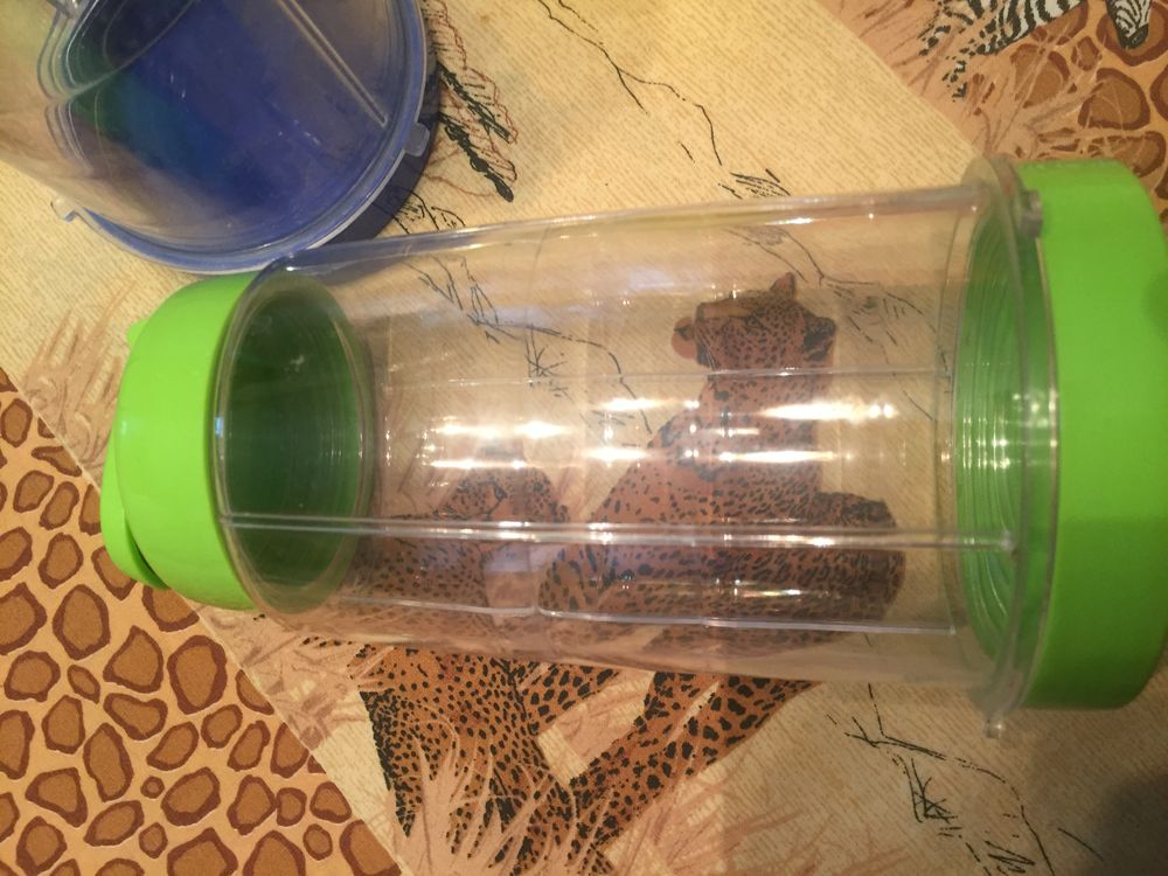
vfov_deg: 48.2
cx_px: 584
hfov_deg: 61.7
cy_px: 438
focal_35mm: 29
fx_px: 979
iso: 160
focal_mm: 4.15
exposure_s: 1/33
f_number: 2.2
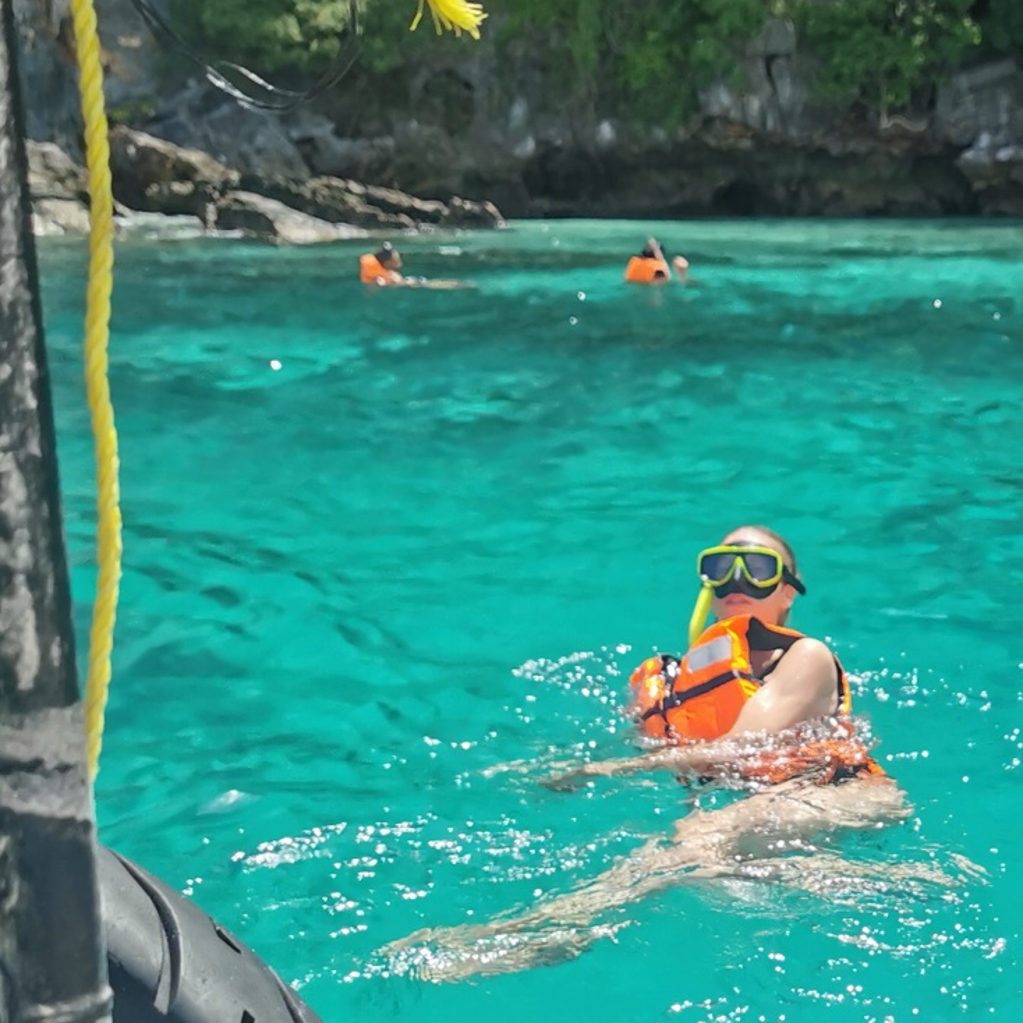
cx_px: 1013
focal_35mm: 65
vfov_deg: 26.4
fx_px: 2173
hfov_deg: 25.3
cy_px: 601
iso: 50
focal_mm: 5.56
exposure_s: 1/2681
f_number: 1.6
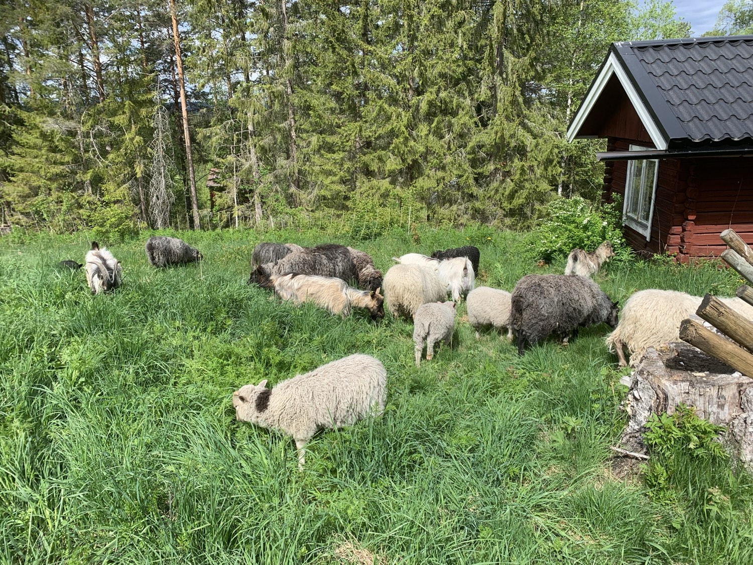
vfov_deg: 53.1
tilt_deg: -15.1
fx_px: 566
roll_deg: +2.2
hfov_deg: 67.3
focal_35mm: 26
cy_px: 282
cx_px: 376
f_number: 1.8
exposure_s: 1/1585
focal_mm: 4.25
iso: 25
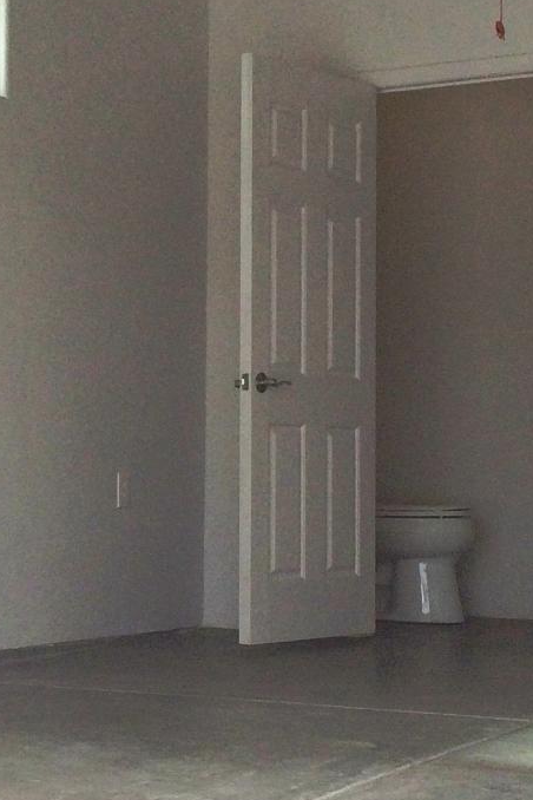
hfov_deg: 15.1
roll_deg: -0.9
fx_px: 1976
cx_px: 25
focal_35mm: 89
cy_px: 450
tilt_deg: +0.6
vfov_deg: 22.9
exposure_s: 1/873
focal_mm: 4.15
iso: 32
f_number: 2.2
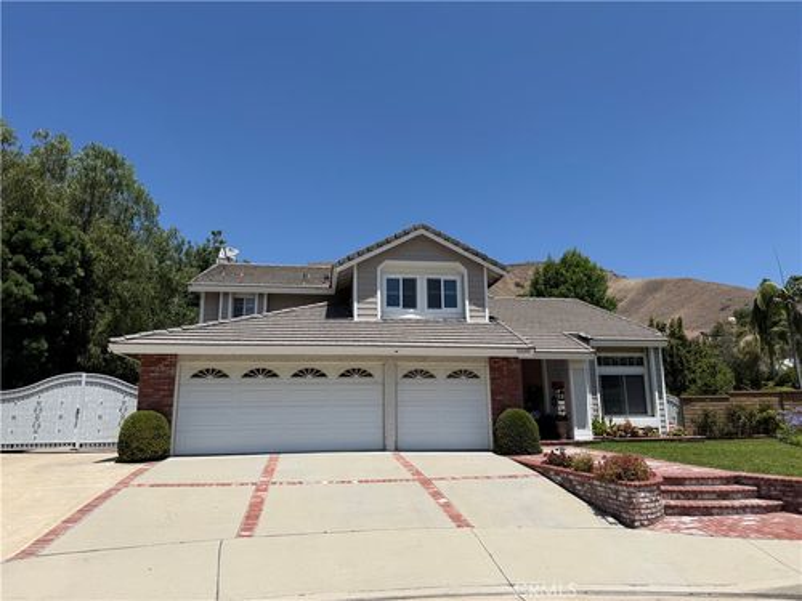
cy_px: 300
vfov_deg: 56.8
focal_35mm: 24
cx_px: 401
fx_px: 556
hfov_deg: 71.6
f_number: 1.78
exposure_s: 1/6173
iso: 80
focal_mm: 6.76
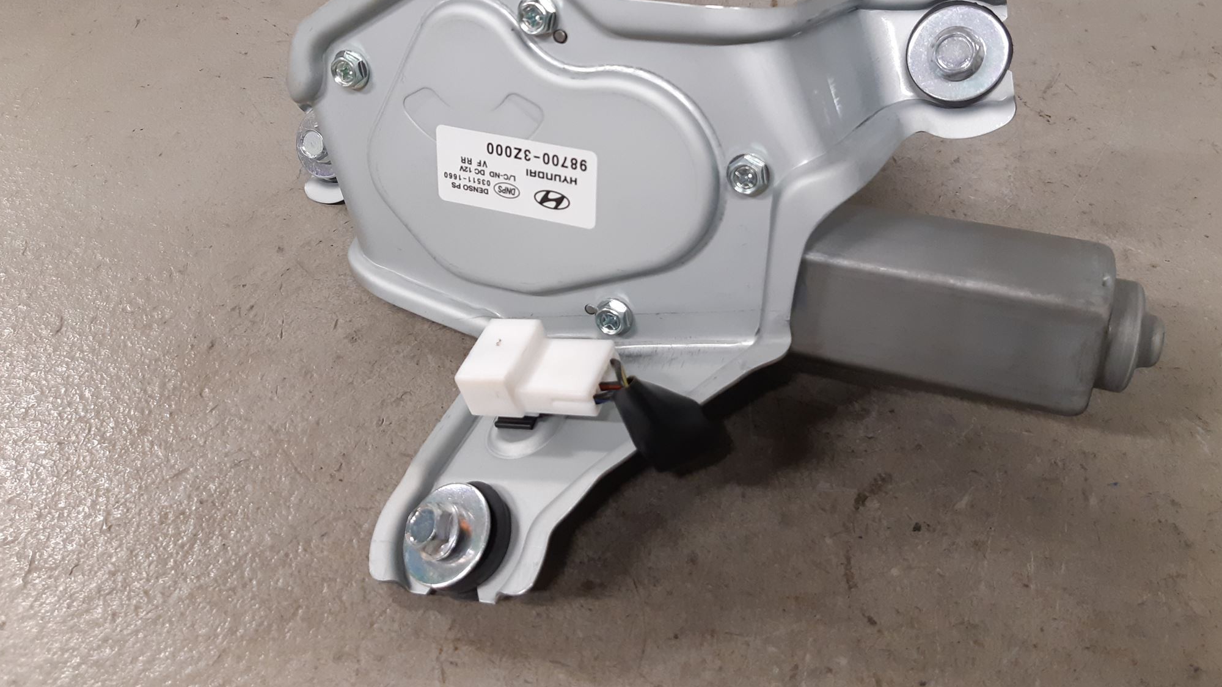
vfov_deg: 39.8
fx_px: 940
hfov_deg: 66.1
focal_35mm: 29
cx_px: 621
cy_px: 248
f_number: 1.7
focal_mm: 3.93
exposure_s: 1/50
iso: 160
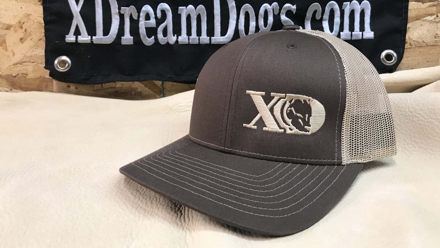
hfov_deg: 62.6
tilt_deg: -13.7
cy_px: 95
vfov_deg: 37.6
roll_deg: +0.5
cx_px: 221
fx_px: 362
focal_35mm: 31
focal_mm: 3.99
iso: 40
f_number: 1.8
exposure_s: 1/30
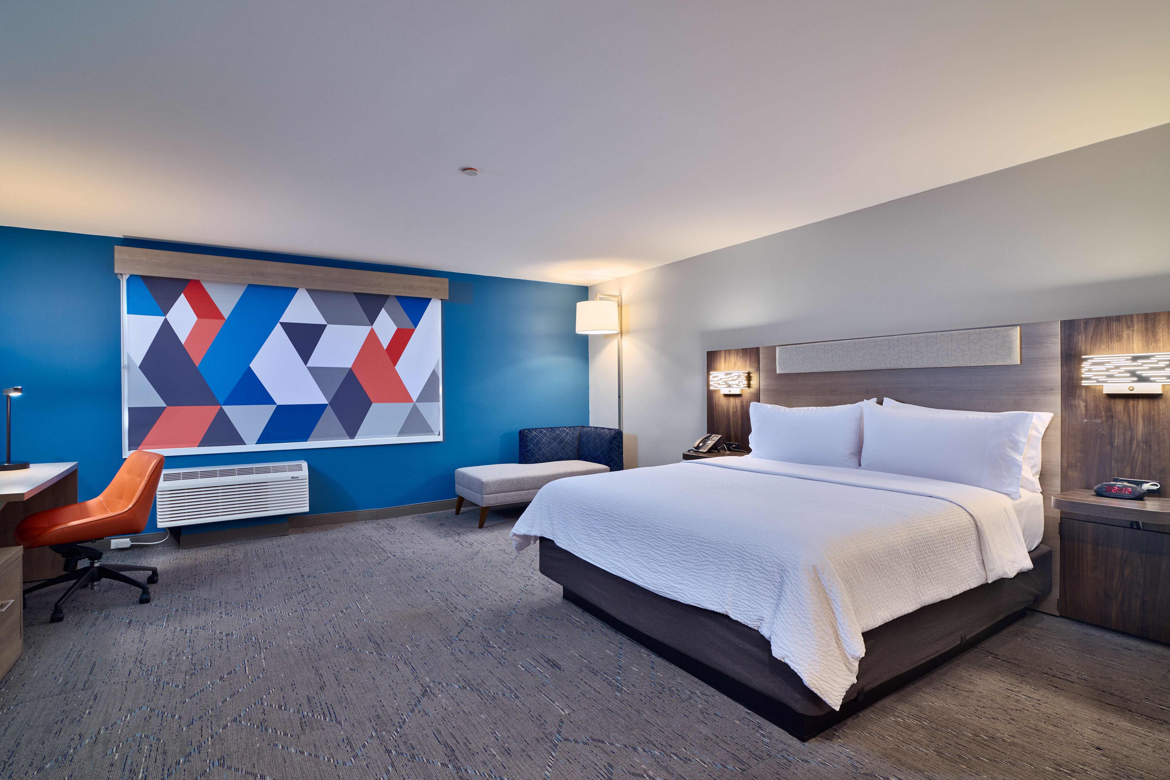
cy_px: 390
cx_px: 585
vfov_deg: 67.4
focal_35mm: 18
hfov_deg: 90.0
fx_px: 585
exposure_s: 1/20
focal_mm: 18
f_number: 8
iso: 400
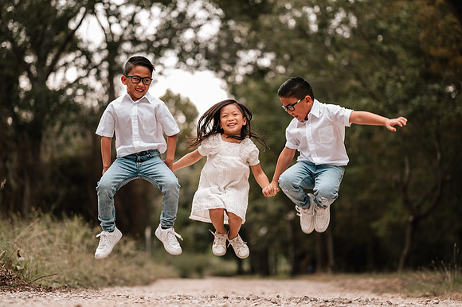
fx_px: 1114
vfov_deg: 15.7
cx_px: 231
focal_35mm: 87
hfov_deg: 23.4
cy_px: 154
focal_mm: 85
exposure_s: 1/250
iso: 50
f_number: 1.8
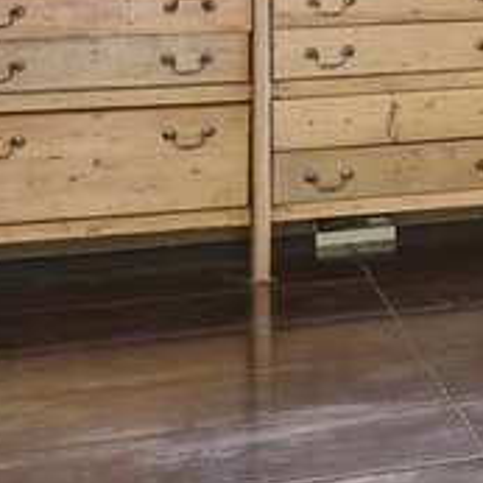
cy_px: -225
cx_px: 1273
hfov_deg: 10.4
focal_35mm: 137
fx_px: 2158
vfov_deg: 12.2
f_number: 9
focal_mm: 14.5
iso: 200
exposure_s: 1
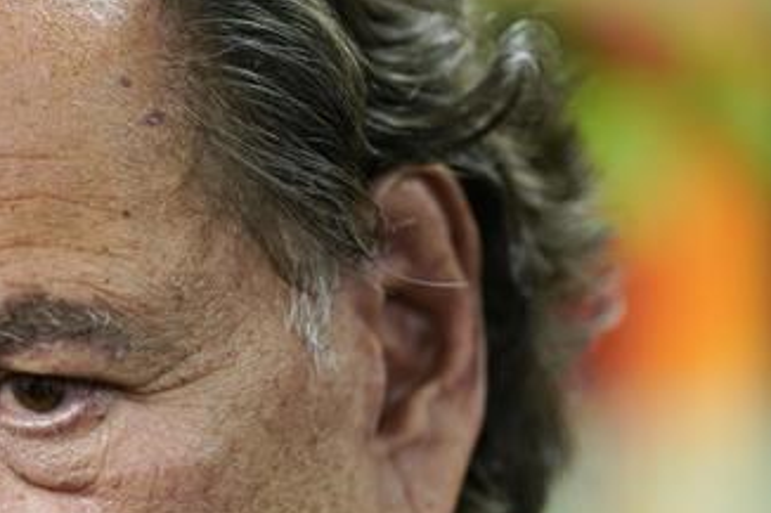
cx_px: 102
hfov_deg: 9.2
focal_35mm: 223
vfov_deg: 6.1
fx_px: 4773
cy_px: 448
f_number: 2.8
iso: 1600
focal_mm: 112
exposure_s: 1/200
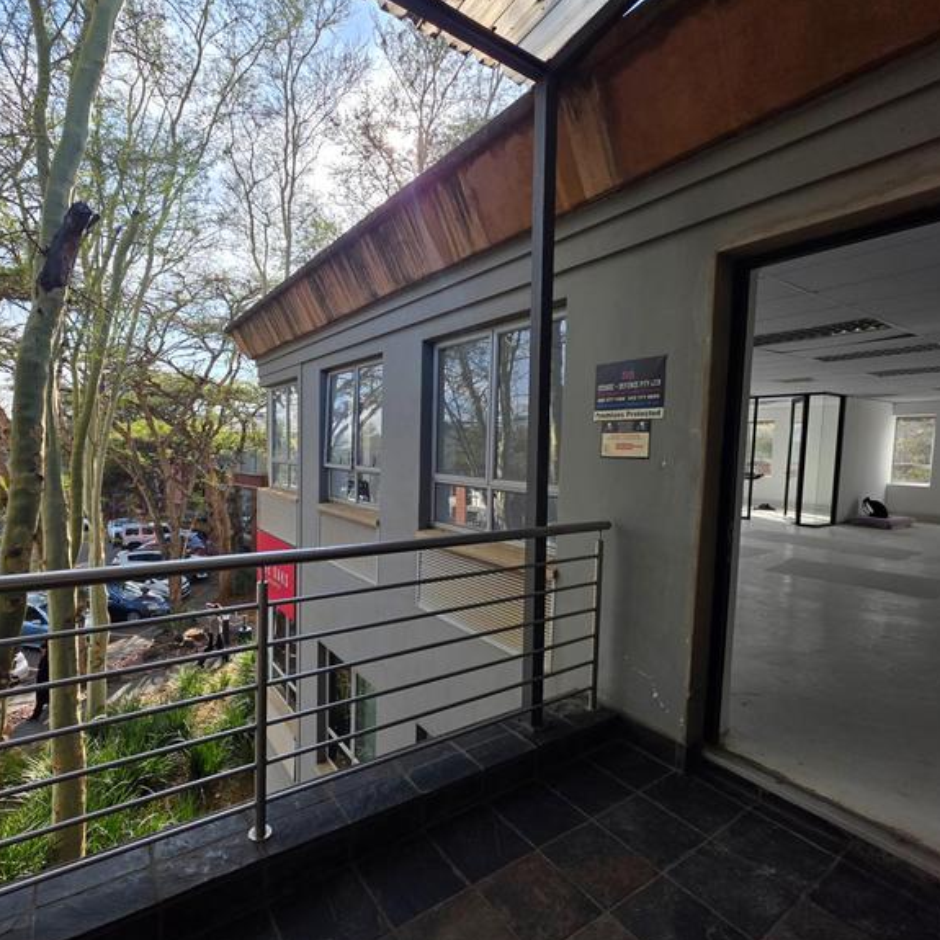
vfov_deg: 87.4
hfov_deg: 87.0
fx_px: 492
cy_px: 484
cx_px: 414
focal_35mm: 16
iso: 40
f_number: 1.9
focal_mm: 2.2
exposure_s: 1/621
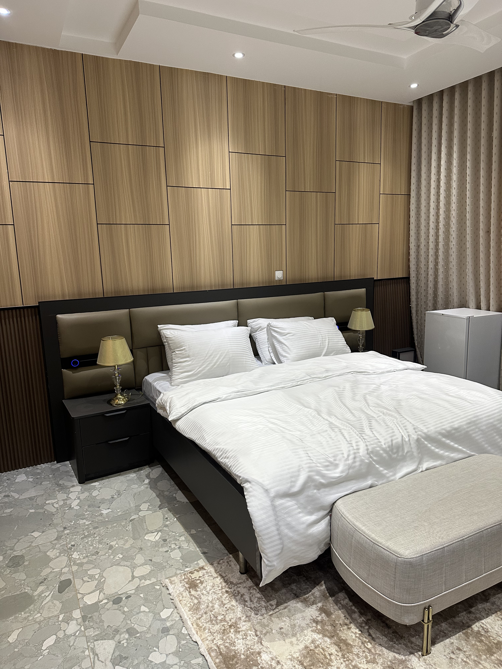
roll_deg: +0.4
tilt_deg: -9.7
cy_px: 334
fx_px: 464
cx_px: 251
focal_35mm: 24
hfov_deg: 56.8
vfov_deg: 71.6
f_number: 1.78
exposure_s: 1/109
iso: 250
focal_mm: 6.86
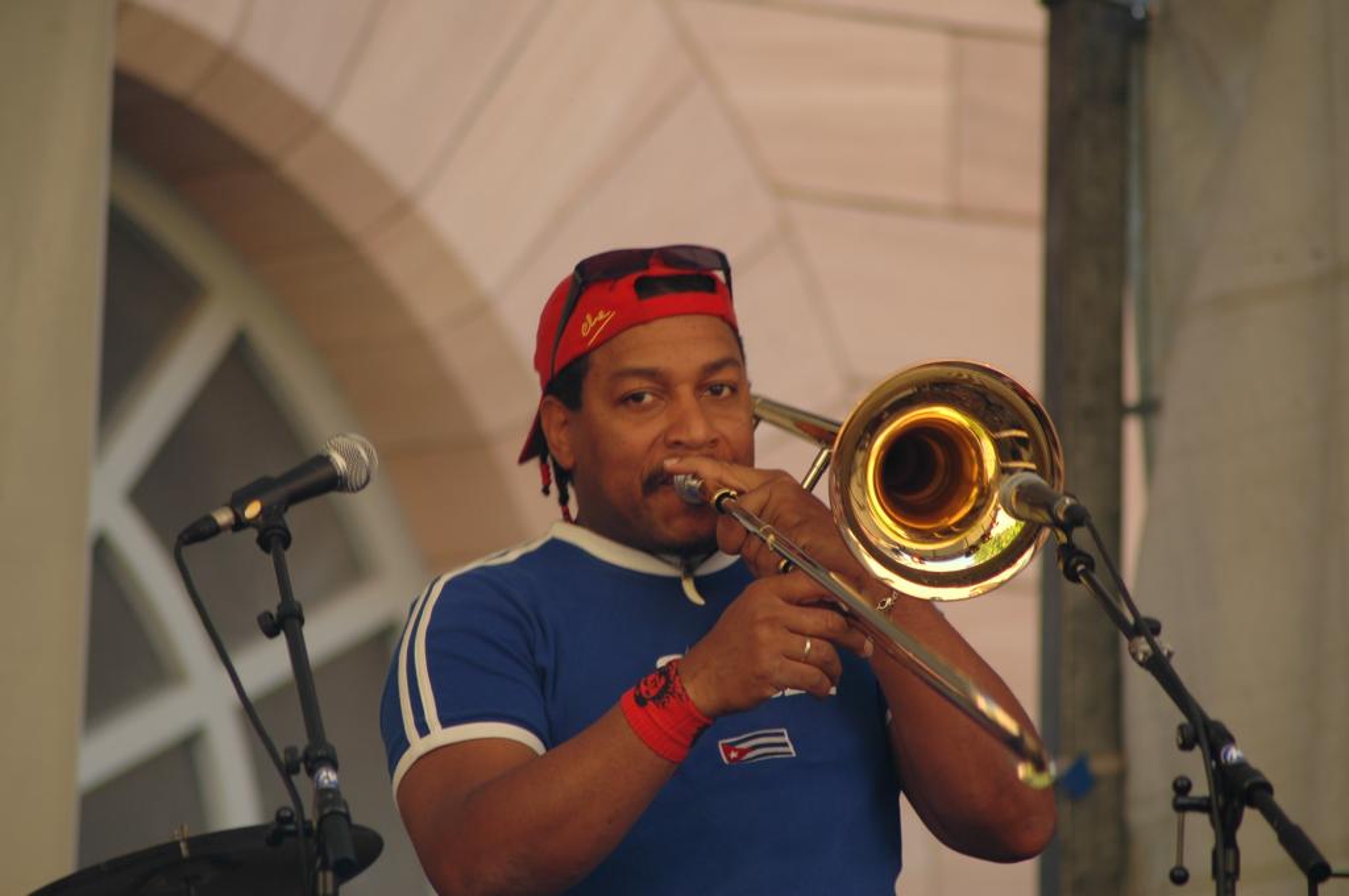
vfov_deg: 3.8
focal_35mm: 360
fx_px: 13473
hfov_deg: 5.7
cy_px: 448
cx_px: 674
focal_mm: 240
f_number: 5.3
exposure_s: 1/60
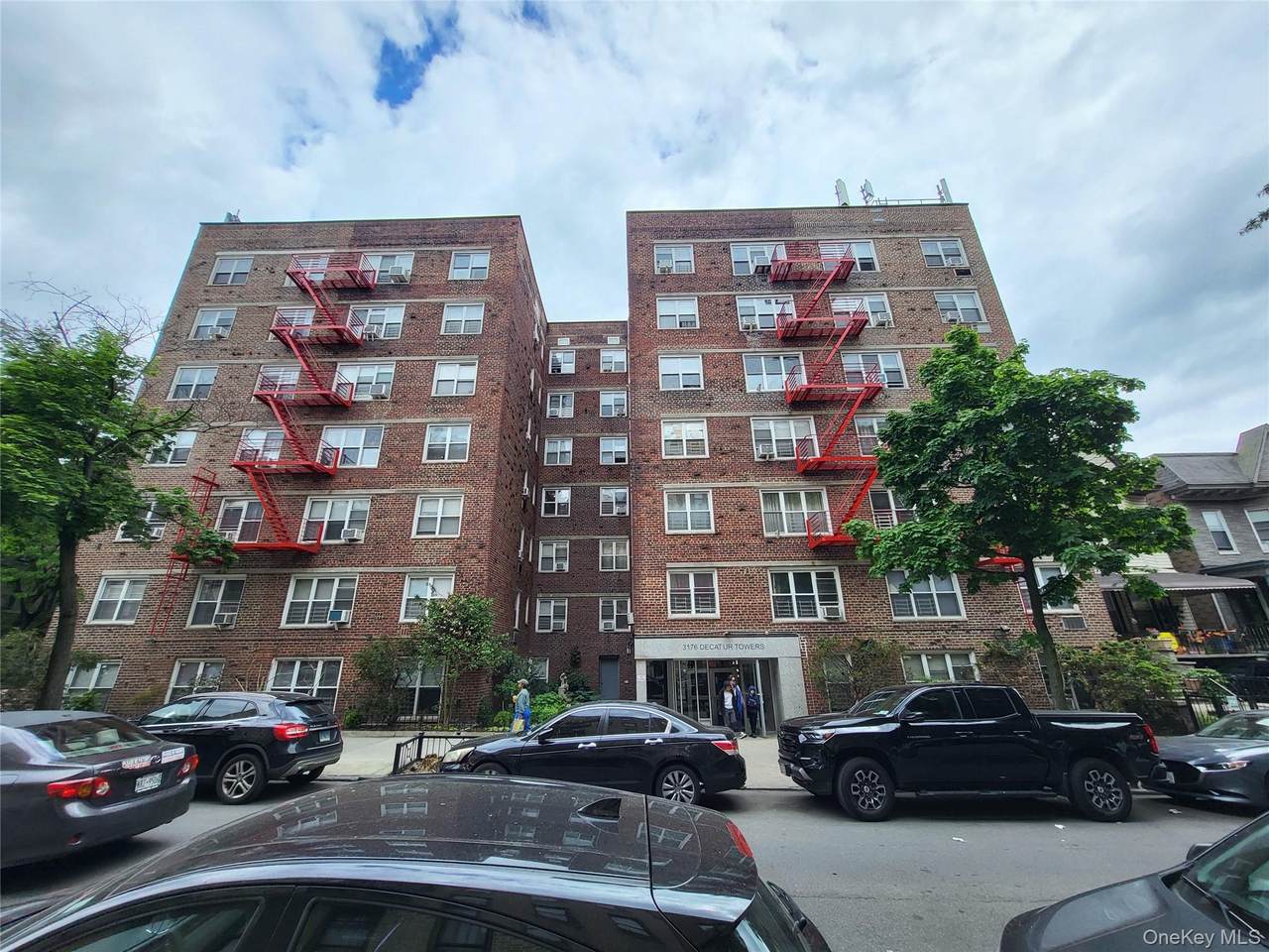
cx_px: 634
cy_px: 476
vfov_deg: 89.9
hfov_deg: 106.2
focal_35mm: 13
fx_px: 477
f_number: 2.2
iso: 32
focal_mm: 1.74
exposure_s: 1/614
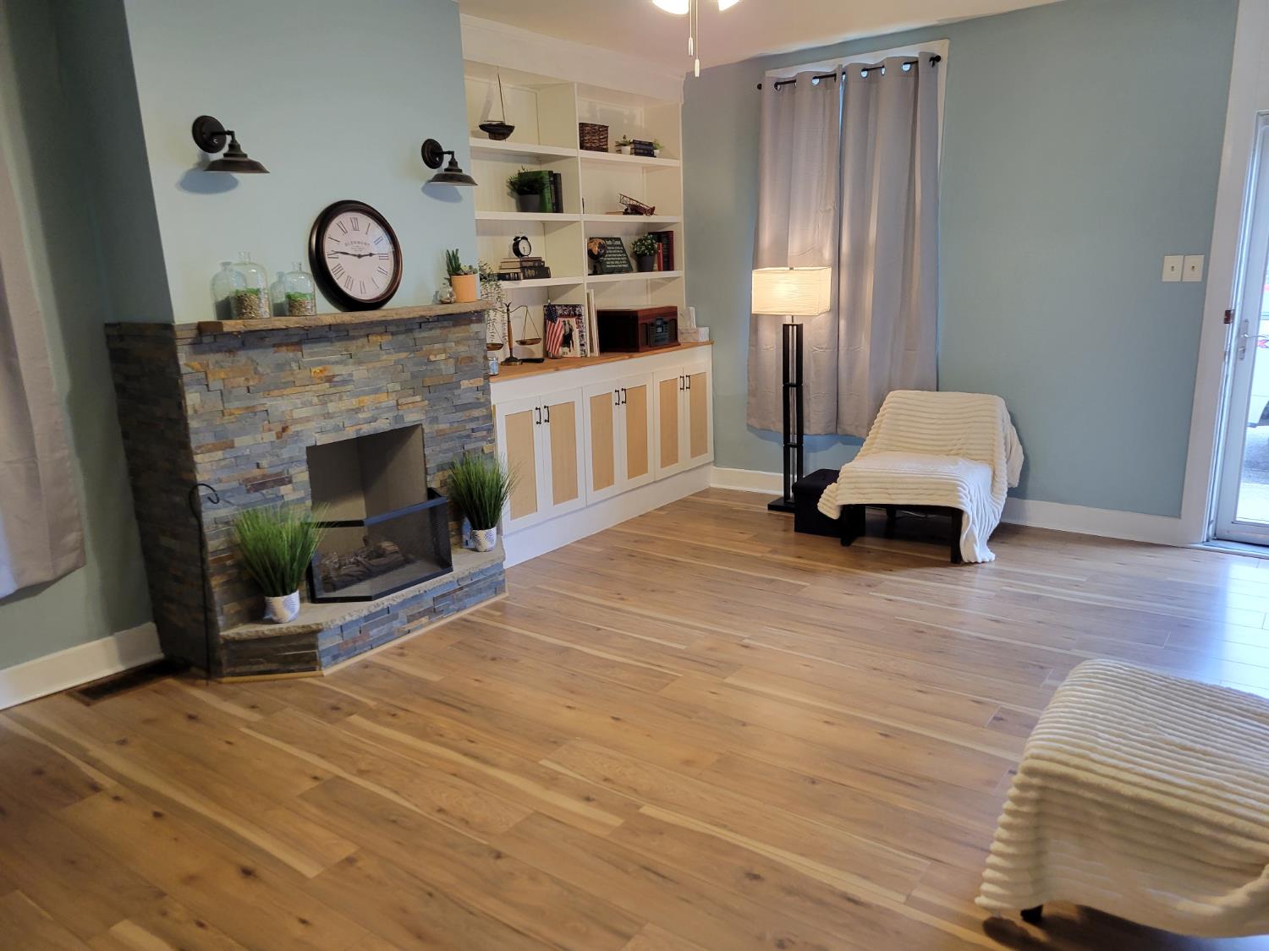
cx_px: 634
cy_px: 476
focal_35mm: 26
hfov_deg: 67.3
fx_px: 953
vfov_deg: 53.1
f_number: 1.8
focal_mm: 5.4
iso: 200
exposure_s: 1/40
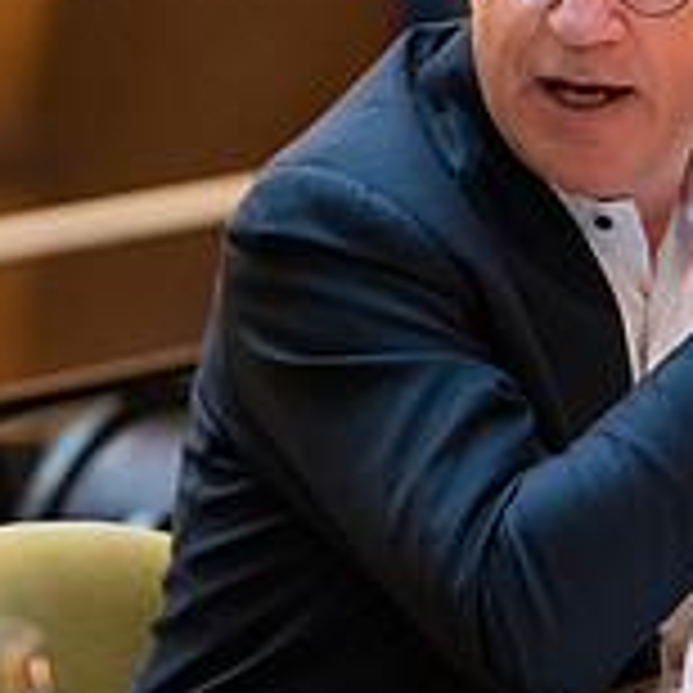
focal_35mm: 311
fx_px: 7044
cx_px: 590
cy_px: 81
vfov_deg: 5.6
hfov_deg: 5.6
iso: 6400
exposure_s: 1/125
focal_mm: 125
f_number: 2.8
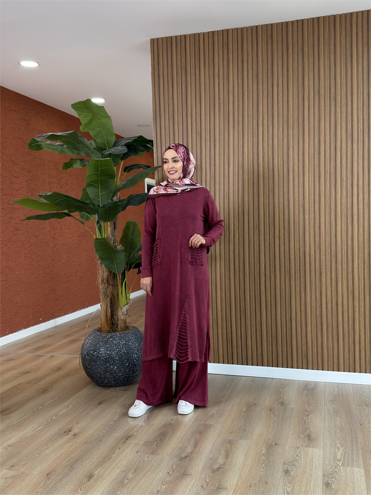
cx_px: 186
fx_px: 500
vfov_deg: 52.6
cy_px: 248
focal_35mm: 35
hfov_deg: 40.7
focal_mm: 6.76
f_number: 1.78
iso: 160
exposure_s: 1/170
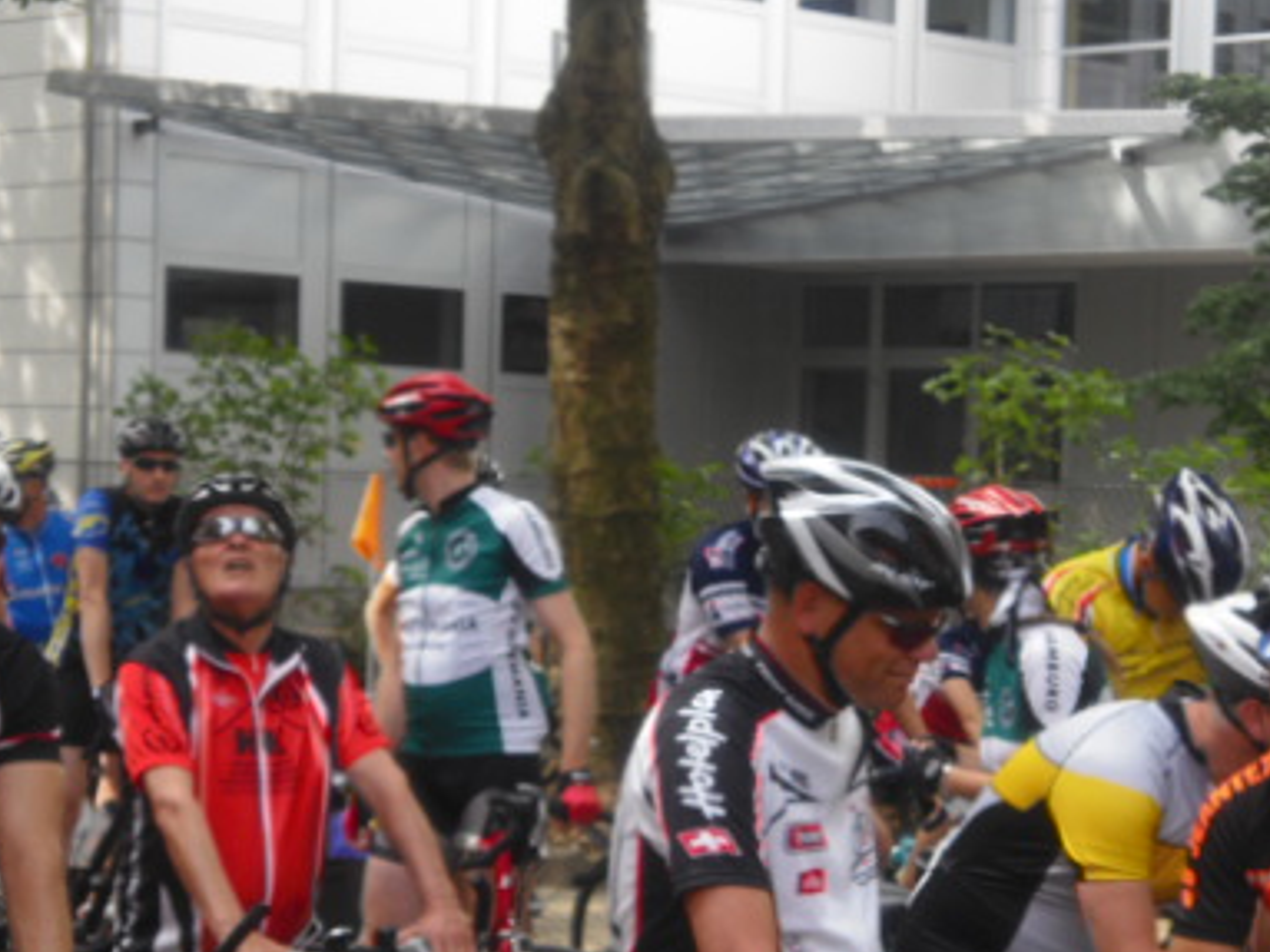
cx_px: 749
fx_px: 3374
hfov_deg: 21.3
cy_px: 707
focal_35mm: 92
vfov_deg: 16.0
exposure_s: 1/160
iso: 100
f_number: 3.7
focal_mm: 9.3
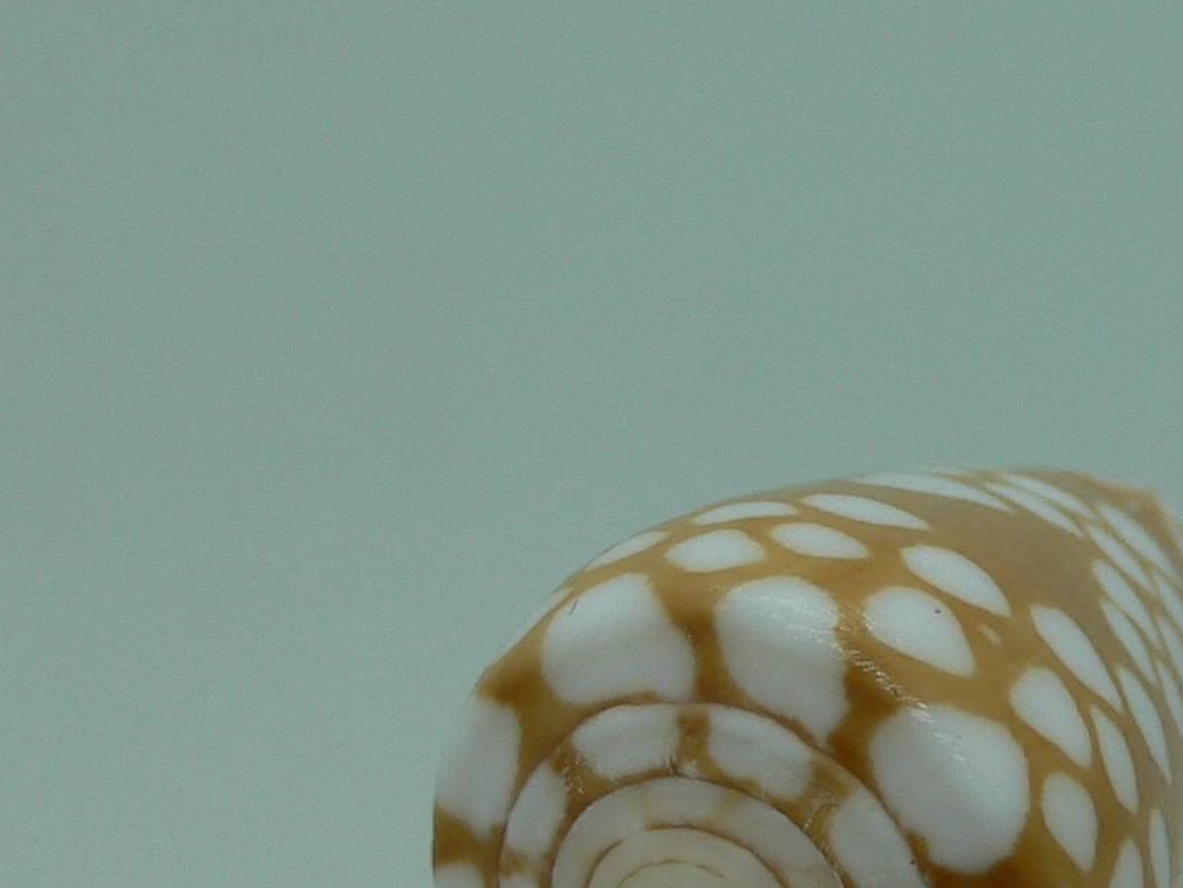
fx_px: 2837
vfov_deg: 17.4
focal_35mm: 83
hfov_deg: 23.4
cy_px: 885
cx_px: 852
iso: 80
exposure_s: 1/60
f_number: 2.8
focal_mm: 4.6
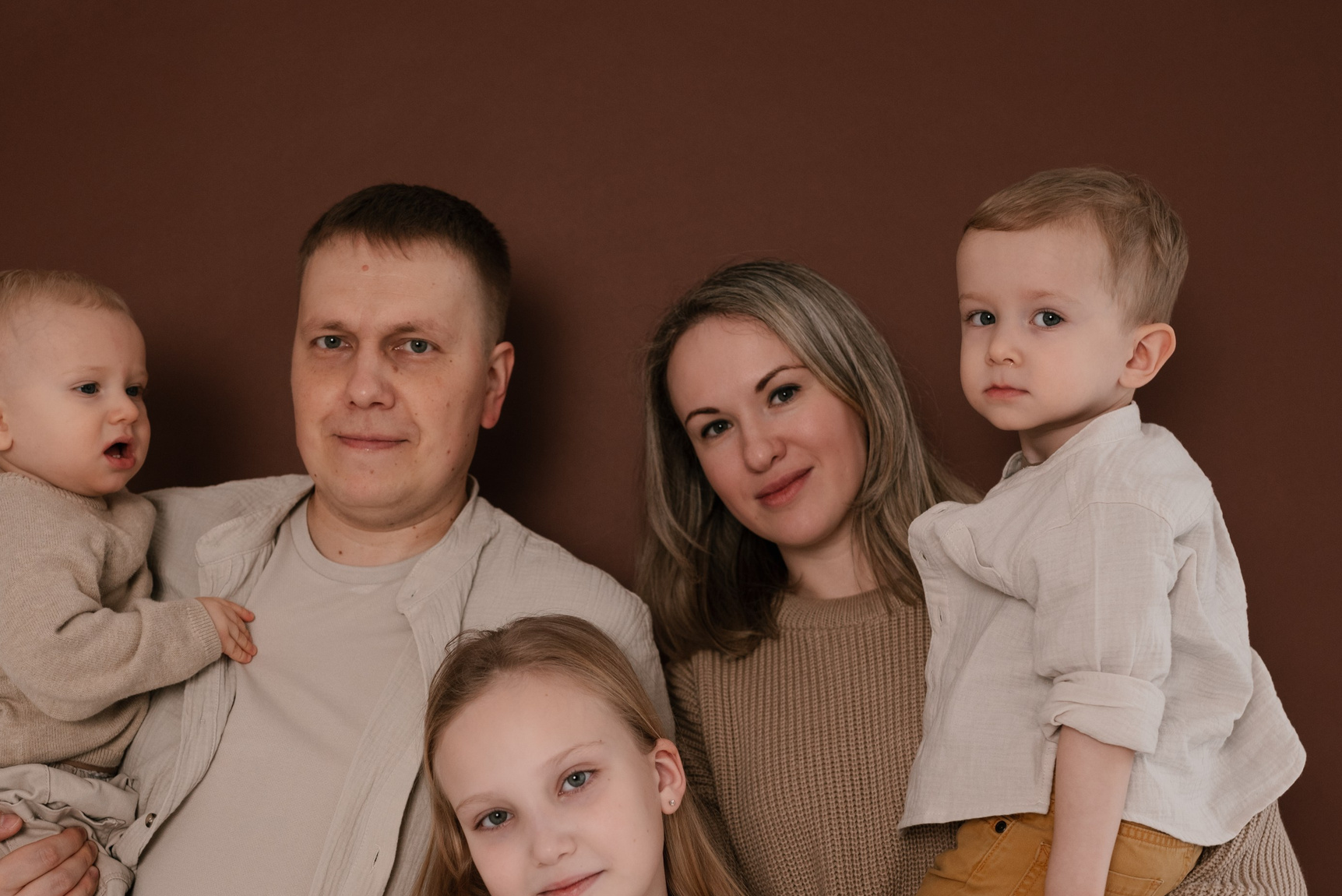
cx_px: 653
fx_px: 1939
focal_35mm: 52
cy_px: 622
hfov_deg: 38.2
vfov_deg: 25.8
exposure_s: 1/200
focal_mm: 35
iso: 320
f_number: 2.8
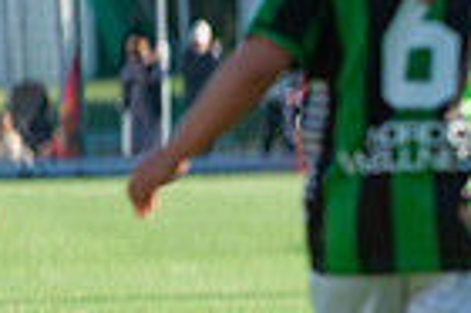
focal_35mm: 840
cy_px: 155
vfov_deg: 1.6
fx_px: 10977
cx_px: 955
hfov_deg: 2.4
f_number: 3.2
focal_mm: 200
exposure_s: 1/2000
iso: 320
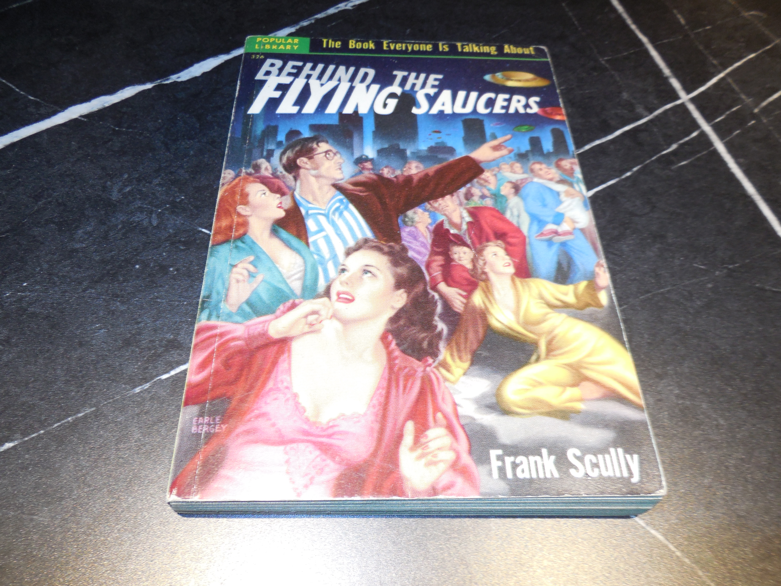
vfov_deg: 54.9
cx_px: 390
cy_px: 293
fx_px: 564
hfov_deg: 69.4
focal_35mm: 25
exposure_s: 1/30
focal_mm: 4.5
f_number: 3.1
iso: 160
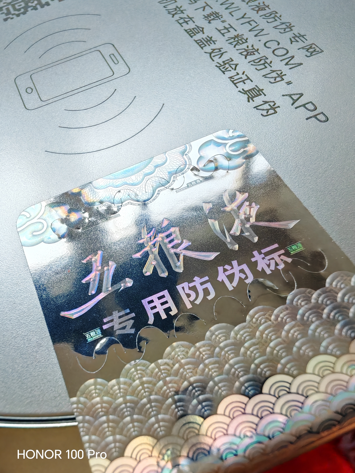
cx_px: 178
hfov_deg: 53.1
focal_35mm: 26
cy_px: 236
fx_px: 356
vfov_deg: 67.3
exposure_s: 1/1900
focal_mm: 1.96
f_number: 2.2
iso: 50
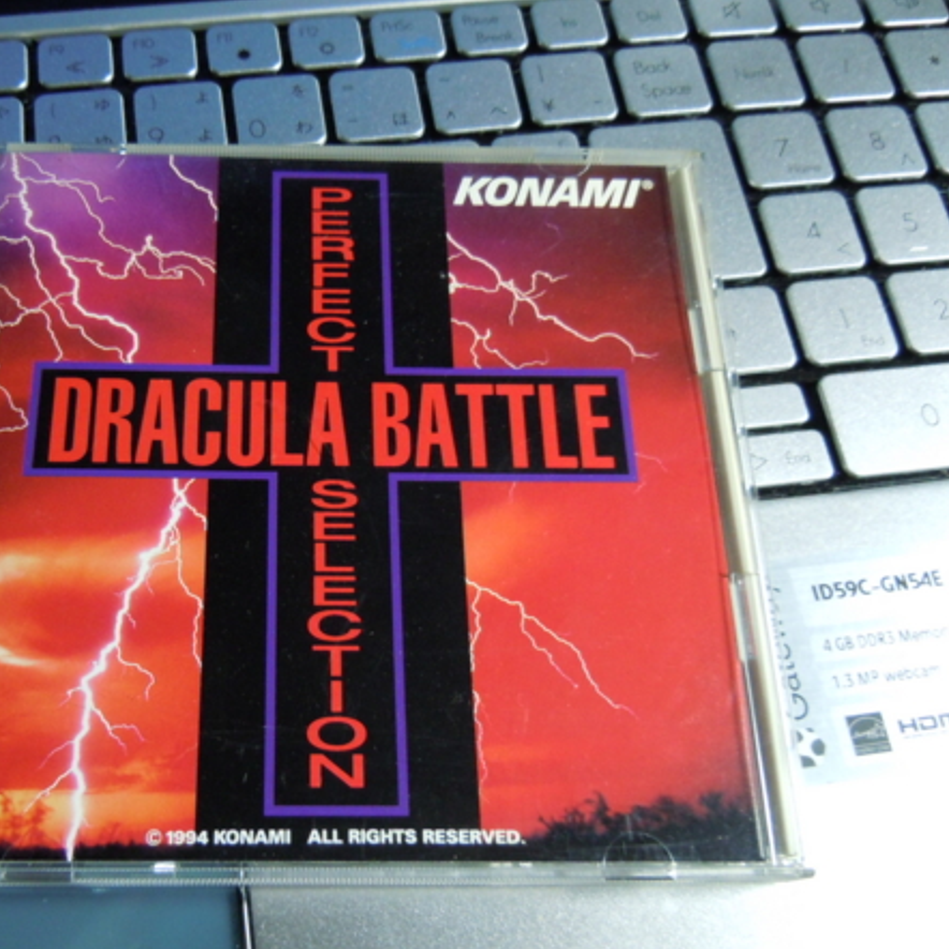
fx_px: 1117
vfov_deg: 46.0
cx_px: 316
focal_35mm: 36
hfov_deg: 45.3
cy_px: 479
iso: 400
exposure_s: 1/10
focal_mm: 5.4
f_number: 3.5
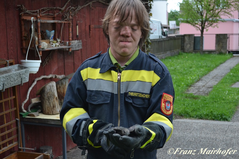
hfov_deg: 35.1
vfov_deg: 23.8
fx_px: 378
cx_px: 120
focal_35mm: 57
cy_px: 80
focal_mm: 38
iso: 500
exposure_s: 1/60
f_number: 5
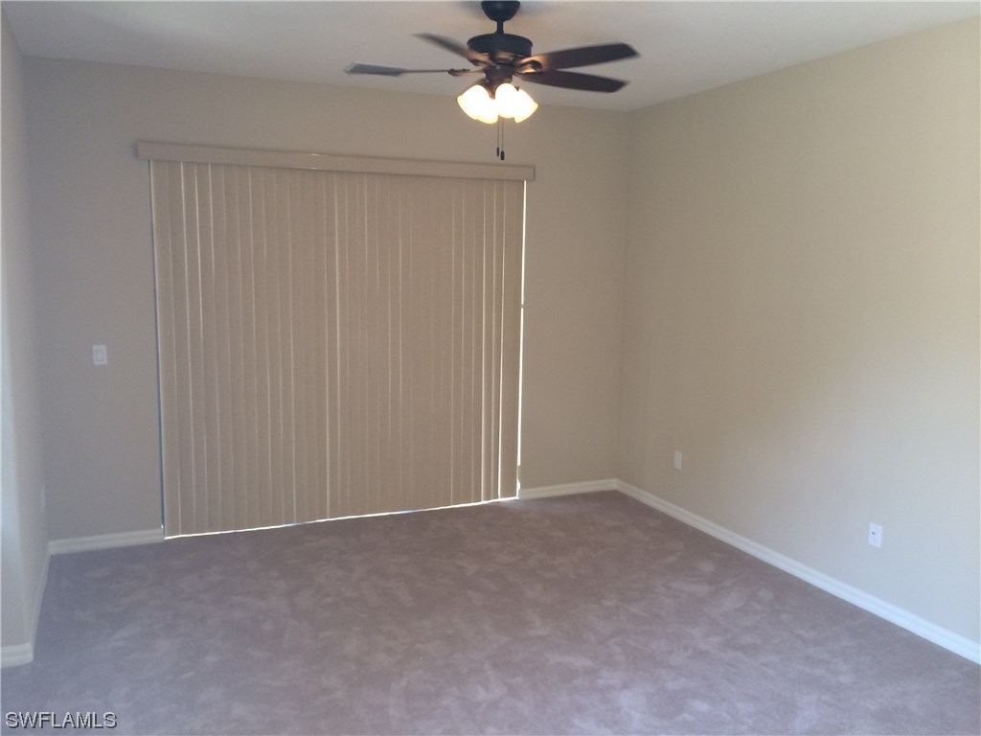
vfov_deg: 48.2
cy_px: 368
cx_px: 490
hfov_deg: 61.7
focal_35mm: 29
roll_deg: +0.0
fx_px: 822
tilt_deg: -8.0
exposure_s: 1/30
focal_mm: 4.15
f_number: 2.2
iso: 40
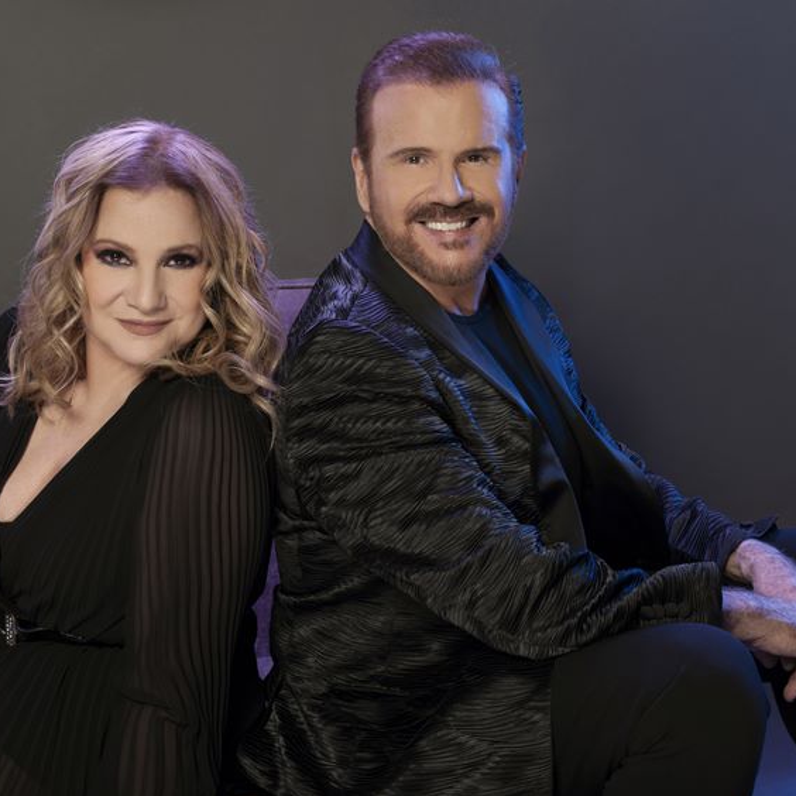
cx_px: 315
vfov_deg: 26.9
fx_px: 1665
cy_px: 399
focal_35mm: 64
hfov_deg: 26.8
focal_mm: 50
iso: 250
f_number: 11
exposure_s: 1/200
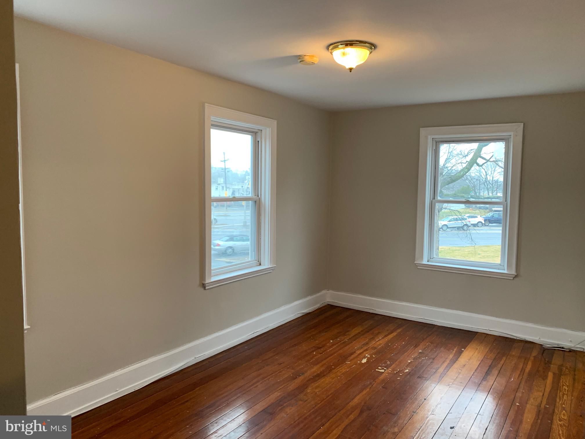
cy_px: 220
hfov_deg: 67.3
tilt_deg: -3.4
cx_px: 292
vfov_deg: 53.1
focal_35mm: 26
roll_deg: -1.6
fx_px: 439
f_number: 1.8
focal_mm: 4.25
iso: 125
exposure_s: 1/60
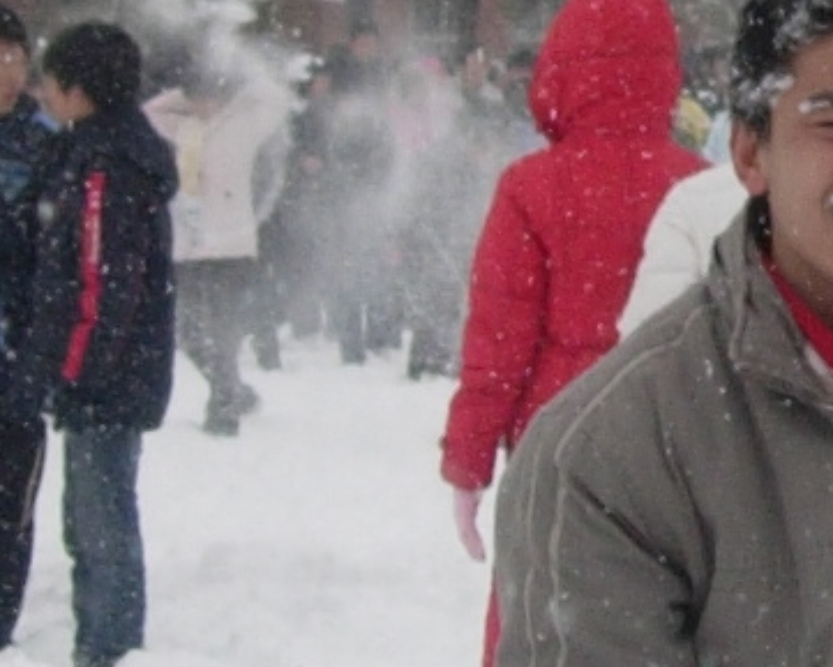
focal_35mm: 266
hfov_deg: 7.2
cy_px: 478
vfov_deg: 5.8
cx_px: 983
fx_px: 6560
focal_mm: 7.8
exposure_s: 1/912
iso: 64
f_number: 2.8
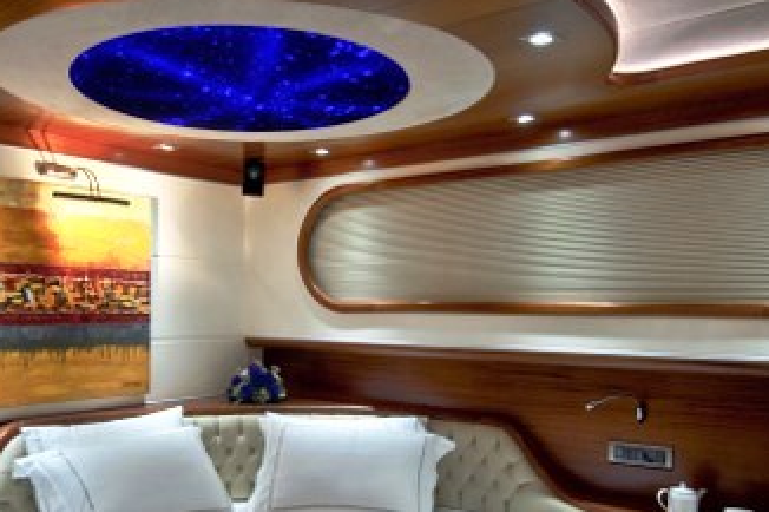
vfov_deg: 36.5
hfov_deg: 53.0
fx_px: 767
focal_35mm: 36
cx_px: 321
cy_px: 341
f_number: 8
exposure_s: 1/8
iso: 200
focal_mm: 13
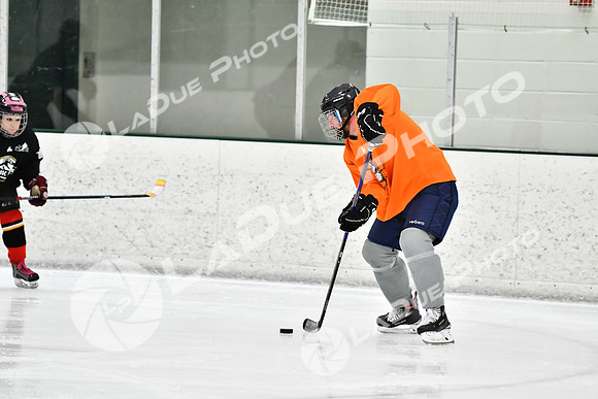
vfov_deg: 5.1
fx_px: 4486
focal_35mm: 270
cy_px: 200
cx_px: 299
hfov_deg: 7.6
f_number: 2.8
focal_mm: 180
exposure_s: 1/1250
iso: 5000
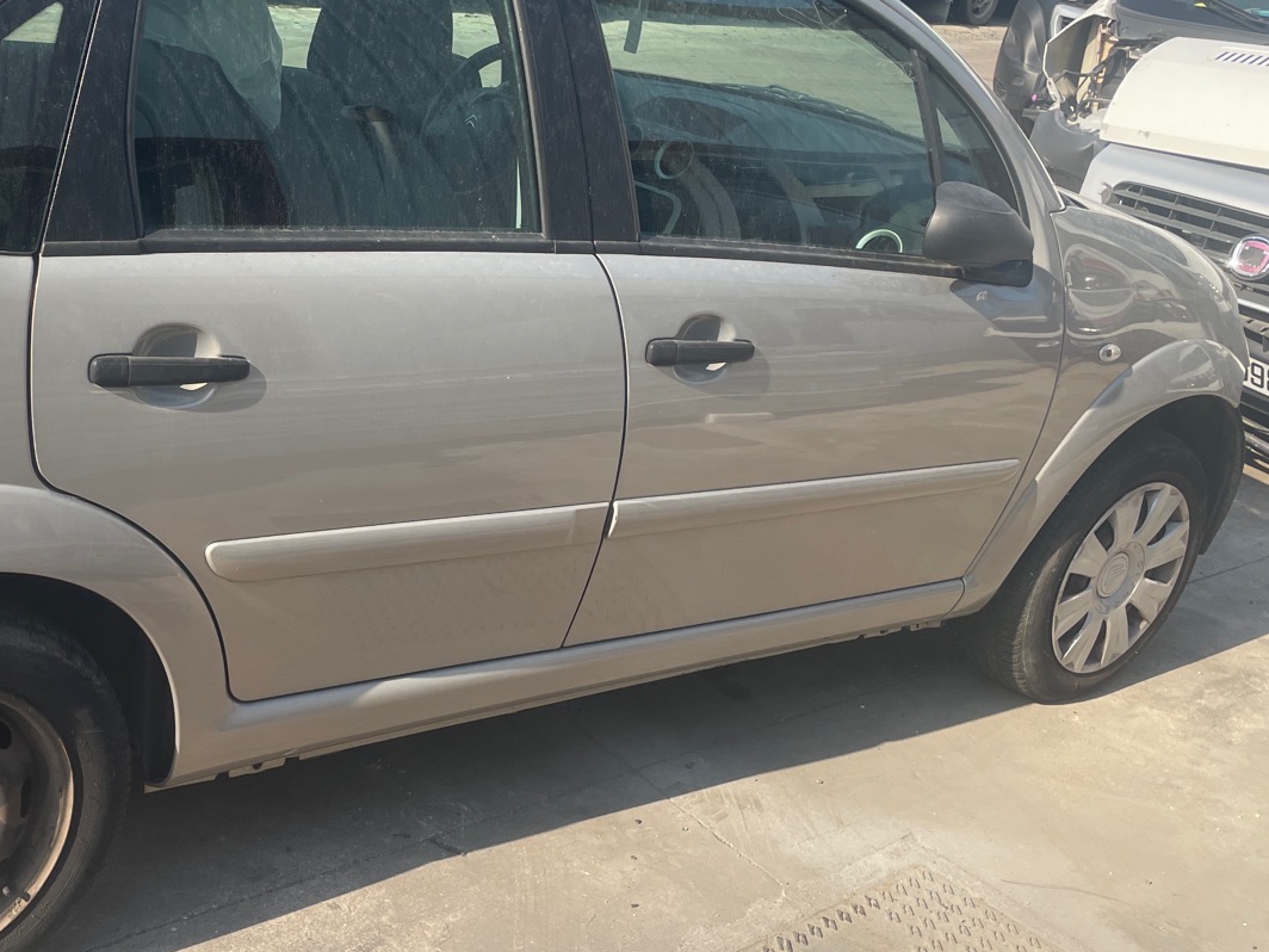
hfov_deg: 41.5
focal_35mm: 44
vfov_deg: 32.7
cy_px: 359
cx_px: 293
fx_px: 1613
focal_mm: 4.2
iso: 32
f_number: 1.6
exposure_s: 1/1335
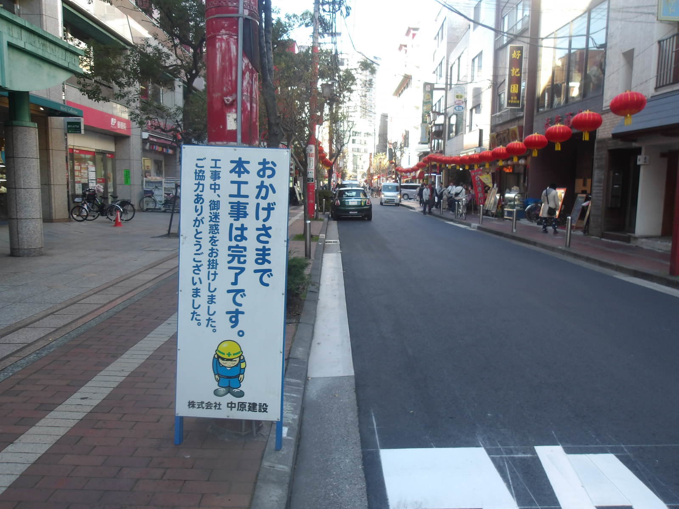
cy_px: 254
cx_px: 340
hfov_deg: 65.3
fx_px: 530
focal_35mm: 27
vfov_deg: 51.4
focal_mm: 4.9
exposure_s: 1/96
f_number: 3
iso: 100
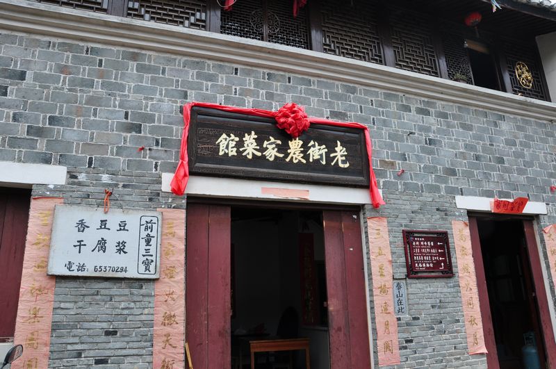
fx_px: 416
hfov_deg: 67.5
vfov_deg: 47.8
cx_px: 278
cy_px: 184
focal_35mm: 27
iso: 200
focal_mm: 18
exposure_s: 1/30
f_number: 9
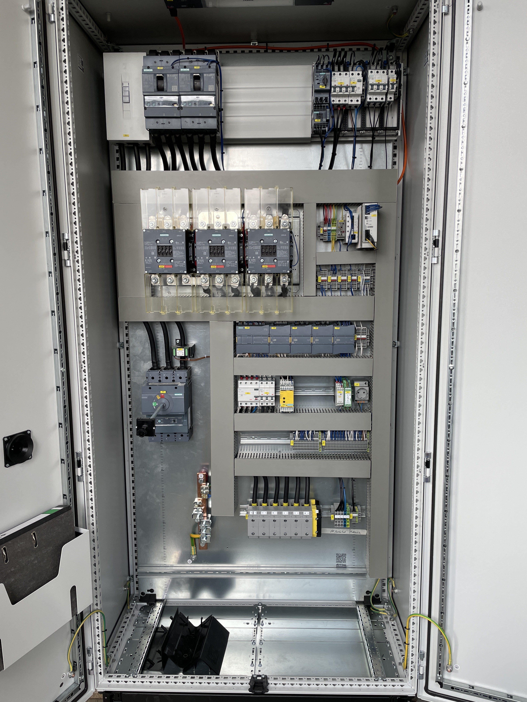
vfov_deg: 67.3
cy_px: 351
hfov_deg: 53.1
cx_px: 264
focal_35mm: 26
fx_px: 528
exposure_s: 1/100
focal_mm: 4.2
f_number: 1.6
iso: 40
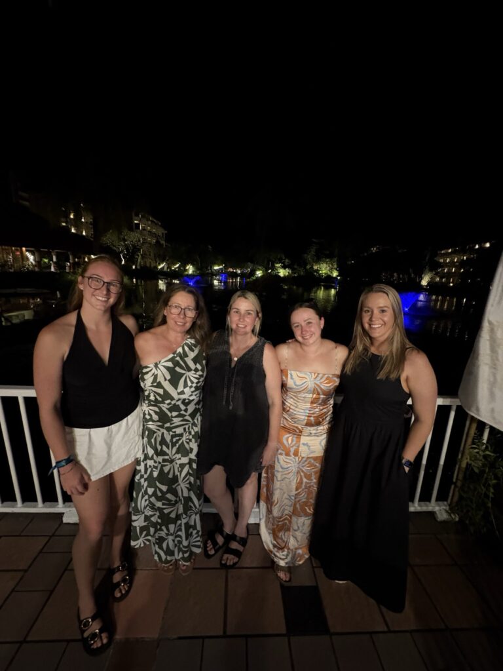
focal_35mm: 14
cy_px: 336
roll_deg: -3.1
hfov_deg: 85.7
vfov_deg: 102.1
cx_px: 252
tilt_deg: -12.6
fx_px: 271
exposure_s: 1/25
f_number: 2.2
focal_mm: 2.22
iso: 800
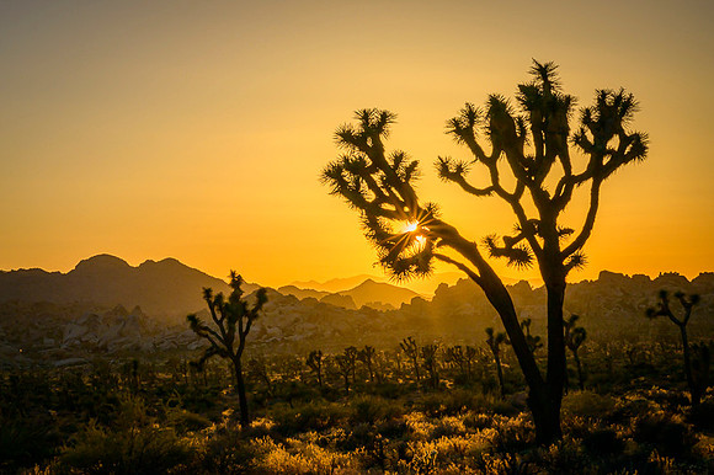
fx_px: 1382
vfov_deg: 19.5
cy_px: 236
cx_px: 292
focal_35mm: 70
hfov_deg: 28.9
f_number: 18
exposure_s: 1/400
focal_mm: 59
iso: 200
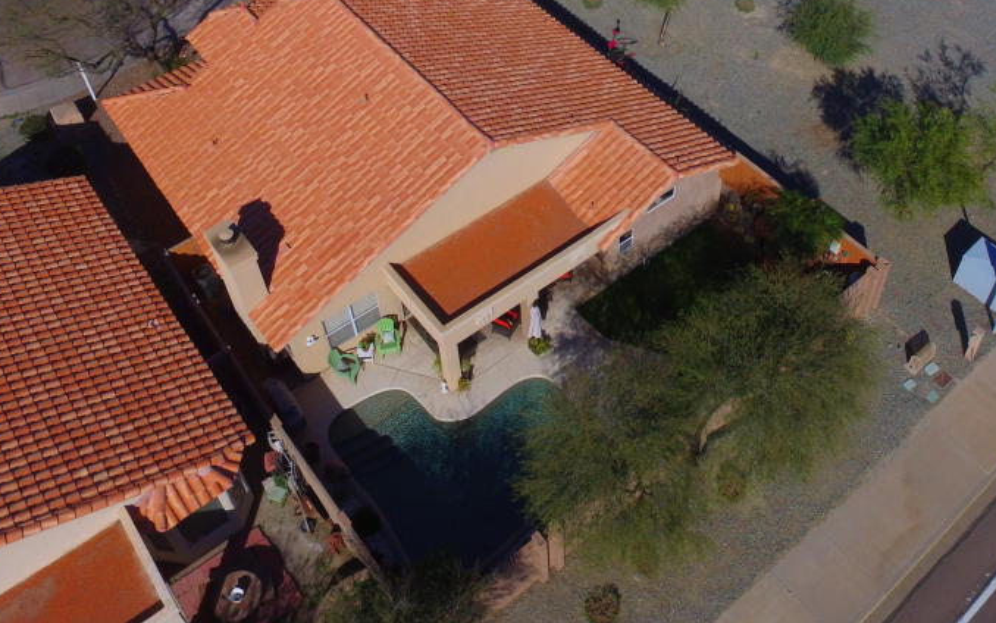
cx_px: 636
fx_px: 869
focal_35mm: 32
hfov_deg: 58.7
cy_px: 84
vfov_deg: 37.3
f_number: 2.8
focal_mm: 3.61
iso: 100
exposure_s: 1/2933
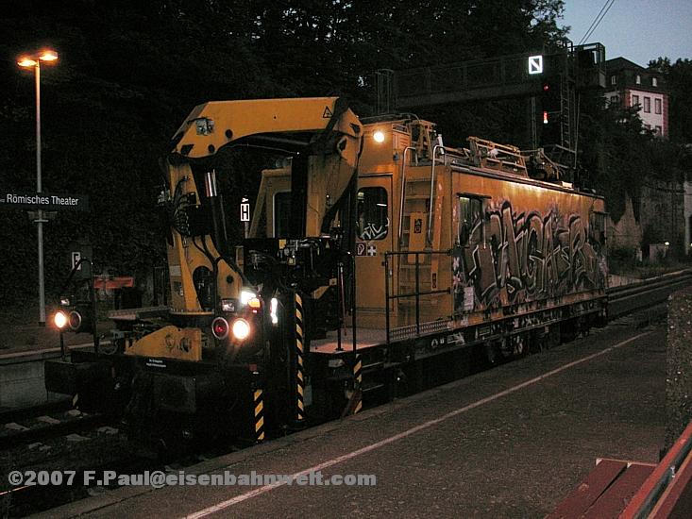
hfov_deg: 49.0
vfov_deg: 37.7
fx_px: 760
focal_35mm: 38
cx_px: 346
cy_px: 260
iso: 160
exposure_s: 1/45
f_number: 3.3
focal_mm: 6.3
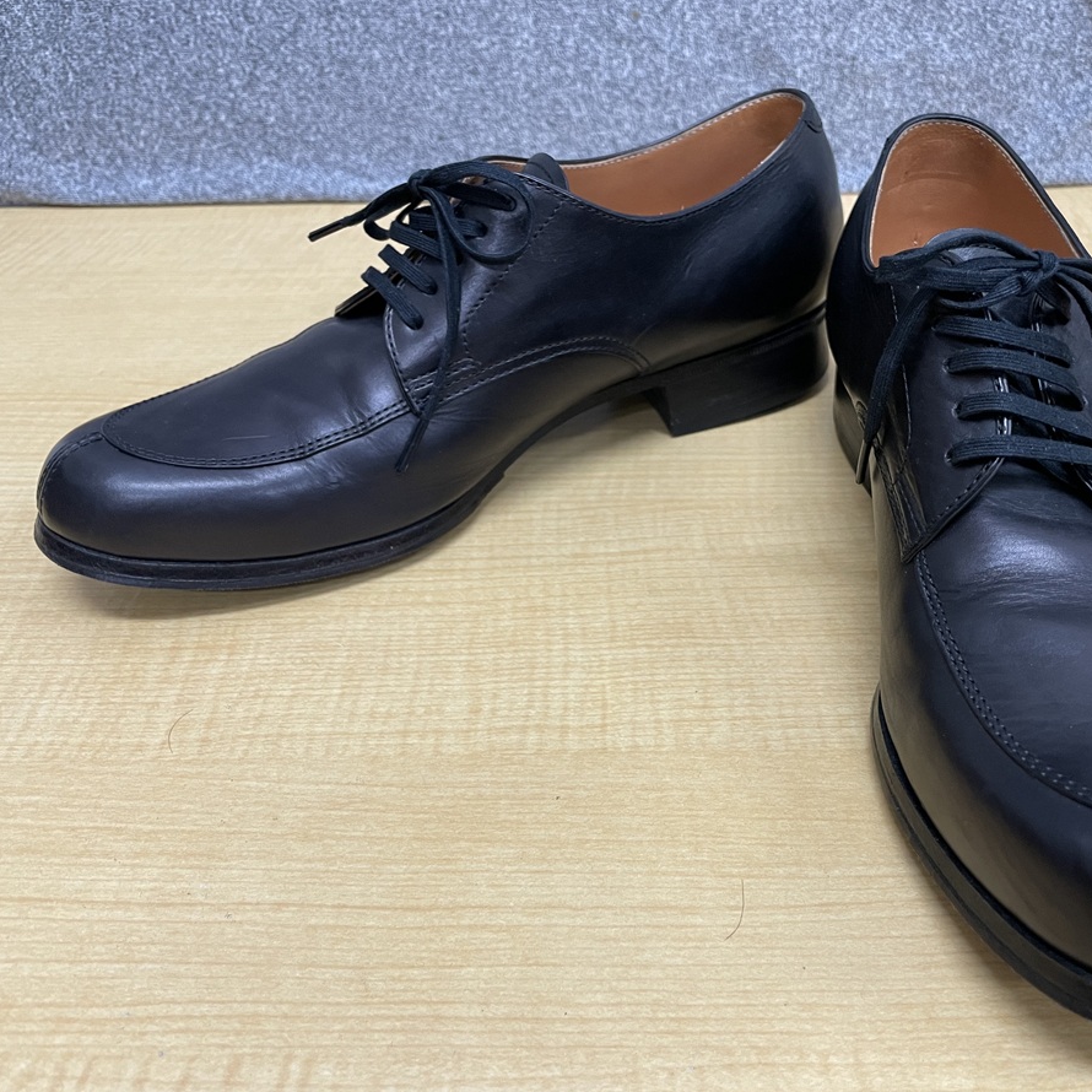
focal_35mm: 31
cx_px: 675
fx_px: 1106
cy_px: 545
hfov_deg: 52.0
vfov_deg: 52.5
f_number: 1.6
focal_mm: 4.2
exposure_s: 1/77
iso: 100
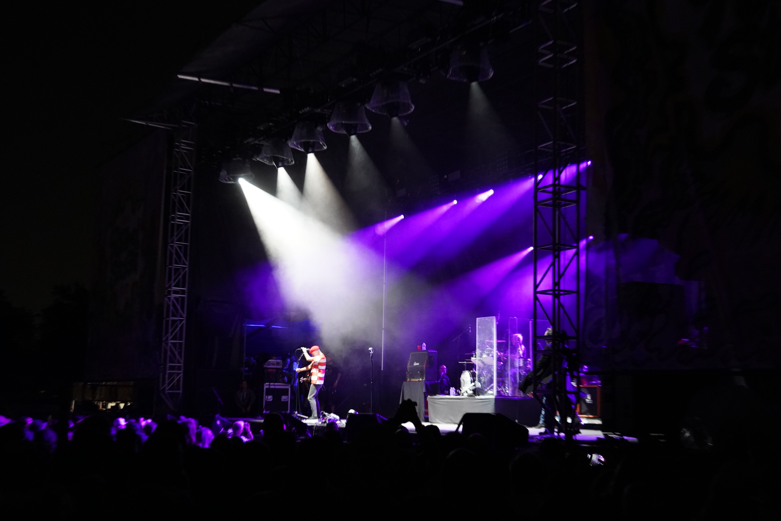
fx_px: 954
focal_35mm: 44
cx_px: 390
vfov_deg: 30.5
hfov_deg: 44.5
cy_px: 260
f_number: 4
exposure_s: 1/160
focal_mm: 44
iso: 8000
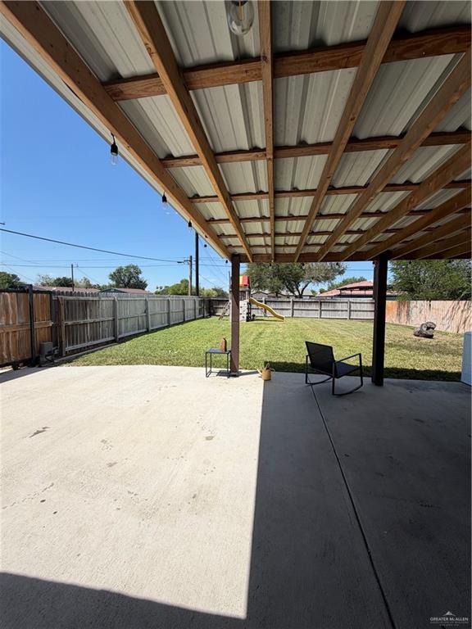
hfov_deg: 85.7
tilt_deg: -3.8
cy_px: 314
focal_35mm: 14
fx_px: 255
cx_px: 236
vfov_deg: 102.1
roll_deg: -0.4
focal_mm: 2.22
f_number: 2.2
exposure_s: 1/1087
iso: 20
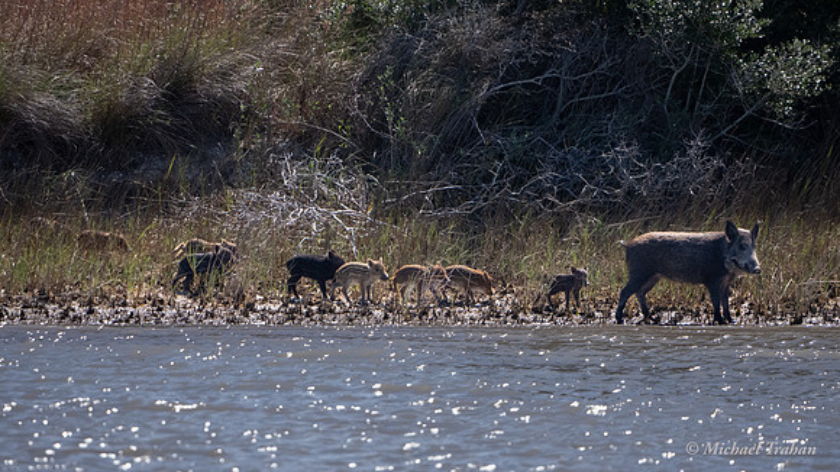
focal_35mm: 880
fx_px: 19595
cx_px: 420
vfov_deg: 1.4
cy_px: 280
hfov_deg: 2.5
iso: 3200
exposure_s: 1/2000
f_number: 9
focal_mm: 840
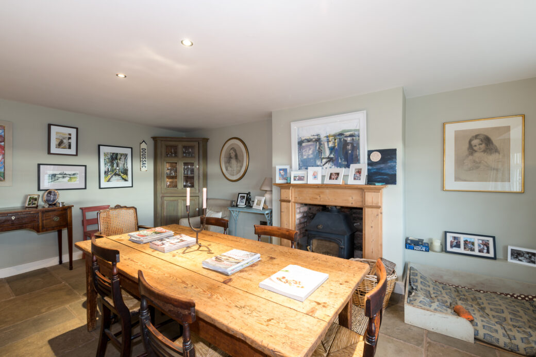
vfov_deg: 77.4
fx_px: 223
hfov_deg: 100.4
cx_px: 268
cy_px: 178
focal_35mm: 15
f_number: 9
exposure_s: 2
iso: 100
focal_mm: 15
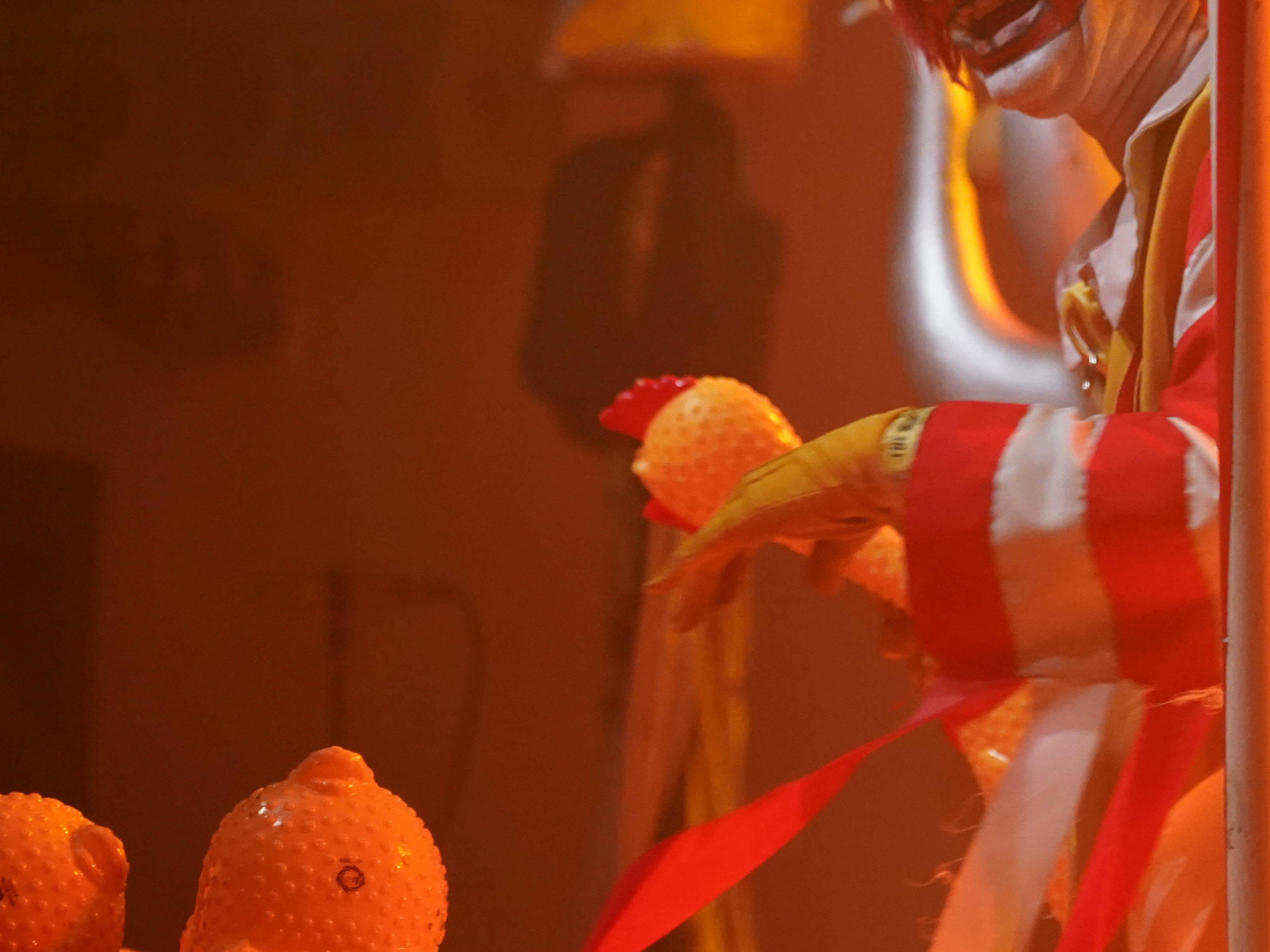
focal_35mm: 186
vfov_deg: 8.0
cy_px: 349
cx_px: 924
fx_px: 6824
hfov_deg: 10.6
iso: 6400
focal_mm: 104
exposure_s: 1/160
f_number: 4
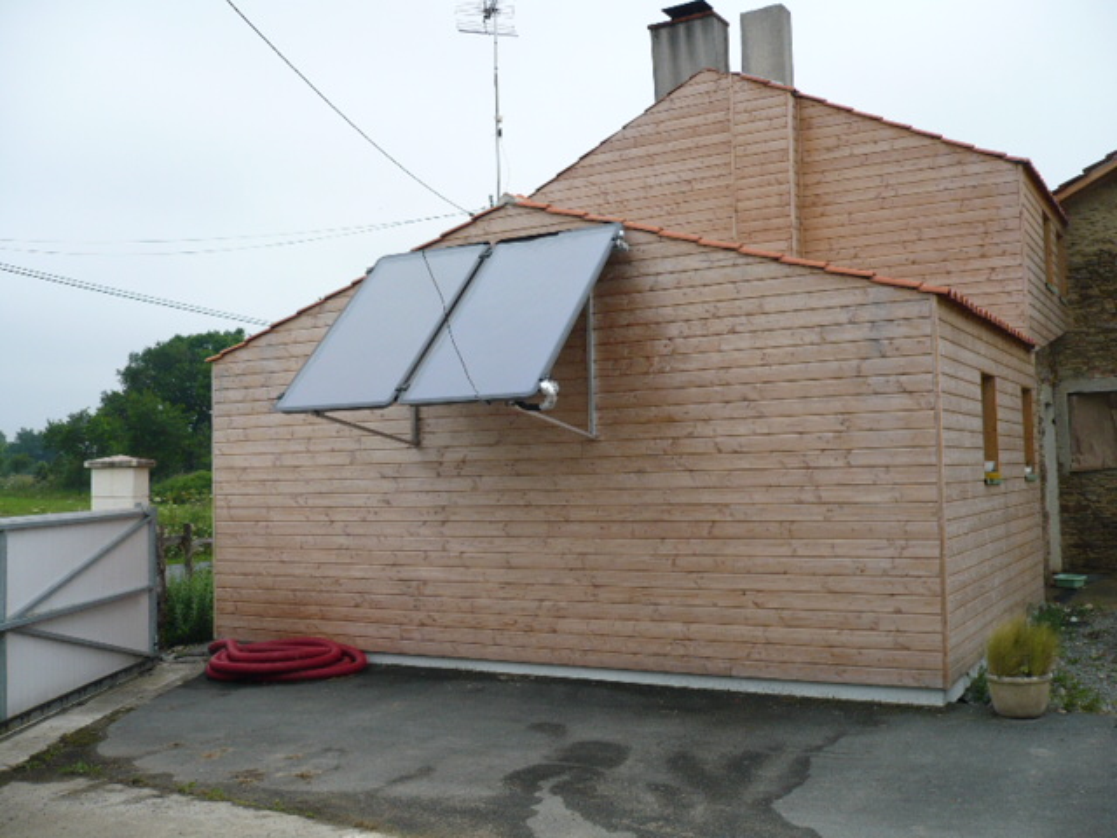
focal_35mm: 35
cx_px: 558
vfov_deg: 40.7
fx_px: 1129
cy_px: 419
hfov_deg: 52.6
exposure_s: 1/400
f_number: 2.8
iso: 100
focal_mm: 5.8
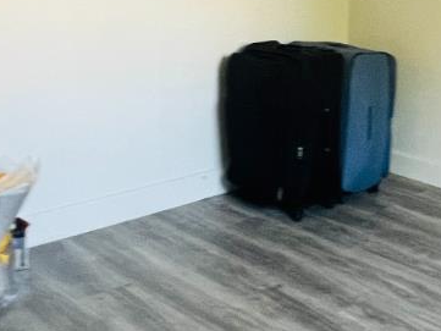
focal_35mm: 54
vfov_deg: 26.5
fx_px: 688
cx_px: 417
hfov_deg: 33.2
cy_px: 63
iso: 250
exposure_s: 1/79
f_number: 1.8
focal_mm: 1.57
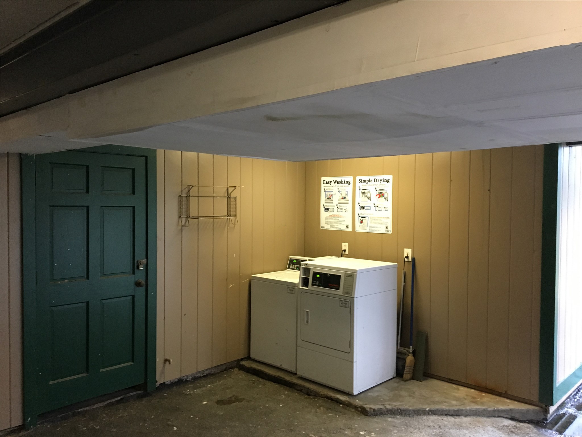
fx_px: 488
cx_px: 291
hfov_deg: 61.7
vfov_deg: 48.2
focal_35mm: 29
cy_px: 218
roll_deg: -1.0
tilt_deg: -2.3
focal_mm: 4.15
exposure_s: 1/17
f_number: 2.2
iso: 200
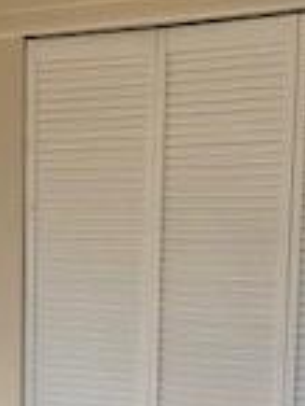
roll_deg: -0.1
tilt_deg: -6.3
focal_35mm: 115
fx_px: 1349
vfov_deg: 16.4
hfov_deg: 12.9
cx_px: 143
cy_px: 479
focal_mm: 4.25
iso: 40
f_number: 1.8
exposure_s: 1/122
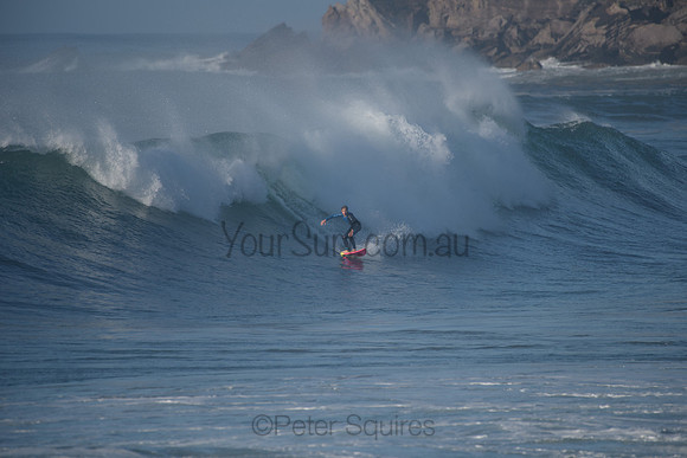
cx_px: 344
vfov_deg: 2.8
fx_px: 9543
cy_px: 229
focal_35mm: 500
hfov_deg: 4.1
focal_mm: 500
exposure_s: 1/1600
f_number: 5.6
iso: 220
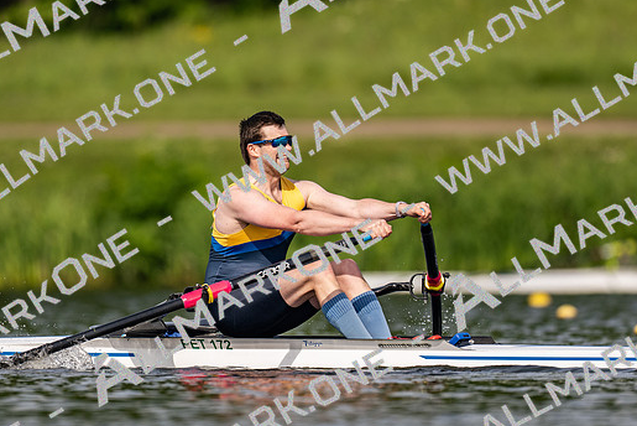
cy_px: 215
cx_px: 345
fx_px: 17951
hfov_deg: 2.0
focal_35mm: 1014
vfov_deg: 1.4
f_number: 4
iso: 220
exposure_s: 1/2500
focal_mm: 600
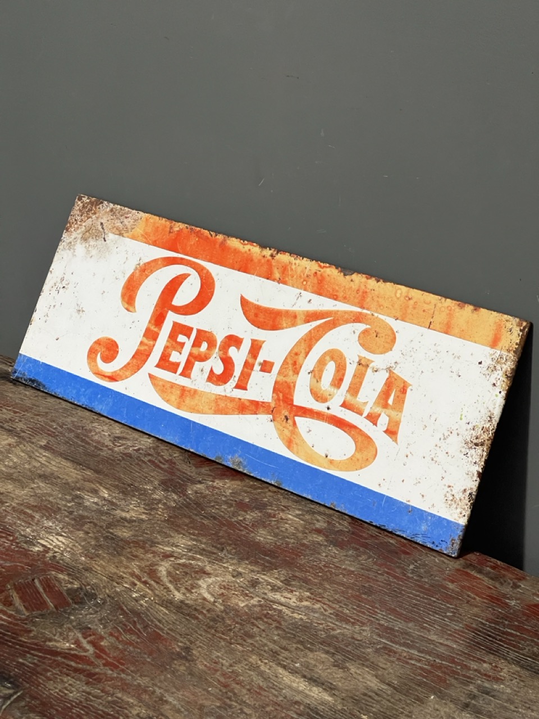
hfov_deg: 19.1
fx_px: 1599
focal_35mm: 77
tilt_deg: -19.2
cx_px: 270
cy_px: 360
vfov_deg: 25.3
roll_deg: -1.1
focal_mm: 9
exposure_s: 1/34
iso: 500
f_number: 2.8
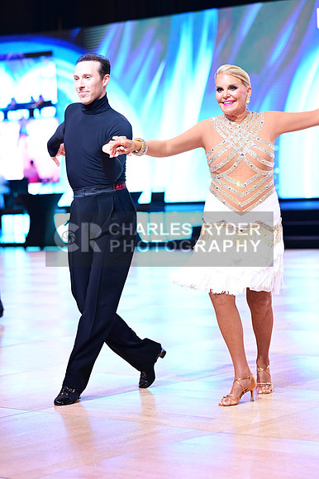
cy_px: 240
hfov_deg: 13.0
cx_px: 160
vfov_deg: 19.5
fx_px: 1397
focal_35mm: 105
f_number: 3.5
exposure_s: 1/250
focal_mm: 105
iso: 2000
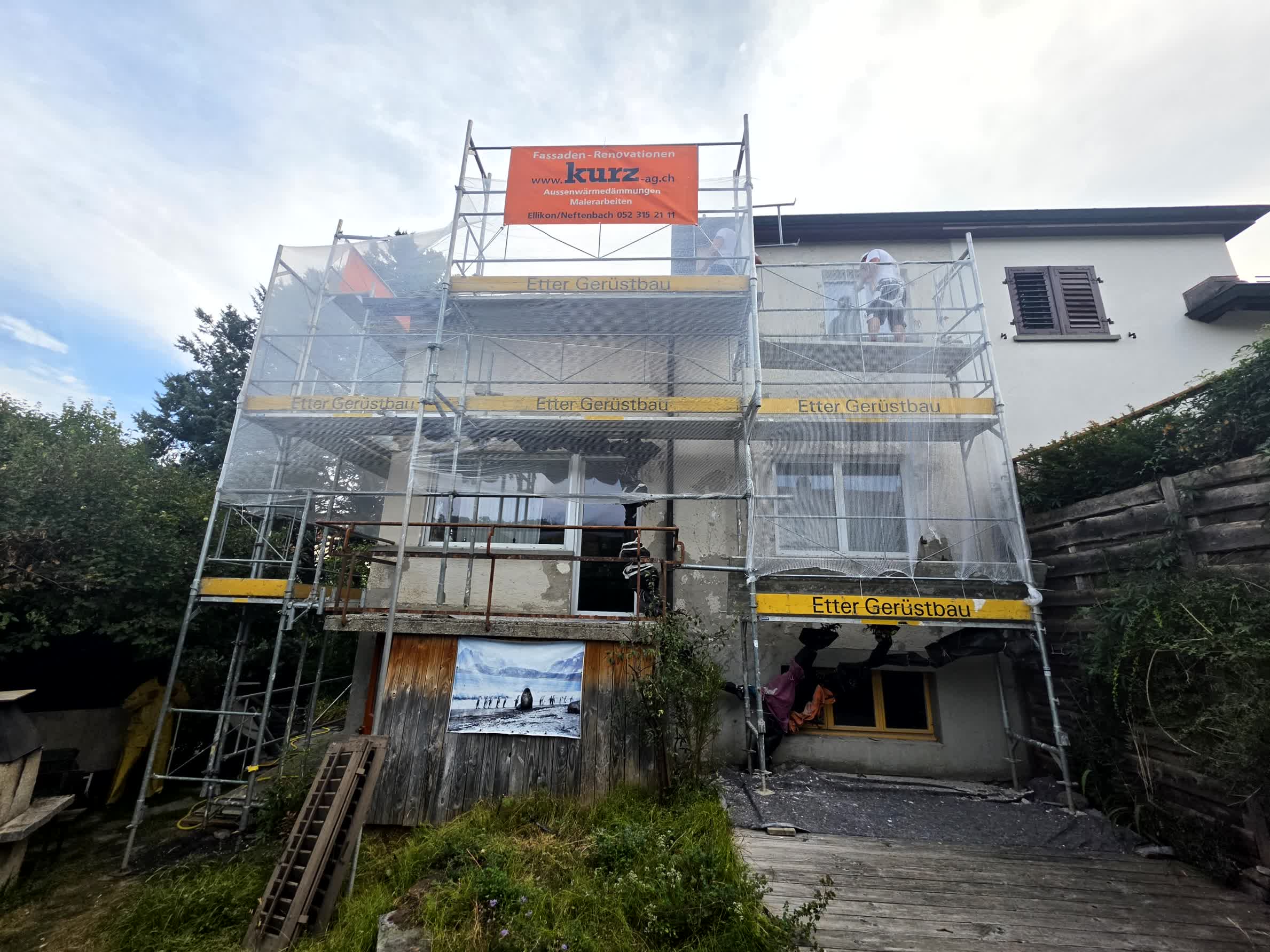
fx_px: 477
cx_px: 635
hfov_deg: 106.2
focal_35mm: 13
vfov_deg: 89.9
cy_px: 476
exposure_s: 1/1167
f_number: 1.9
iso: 32
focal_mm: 2.2
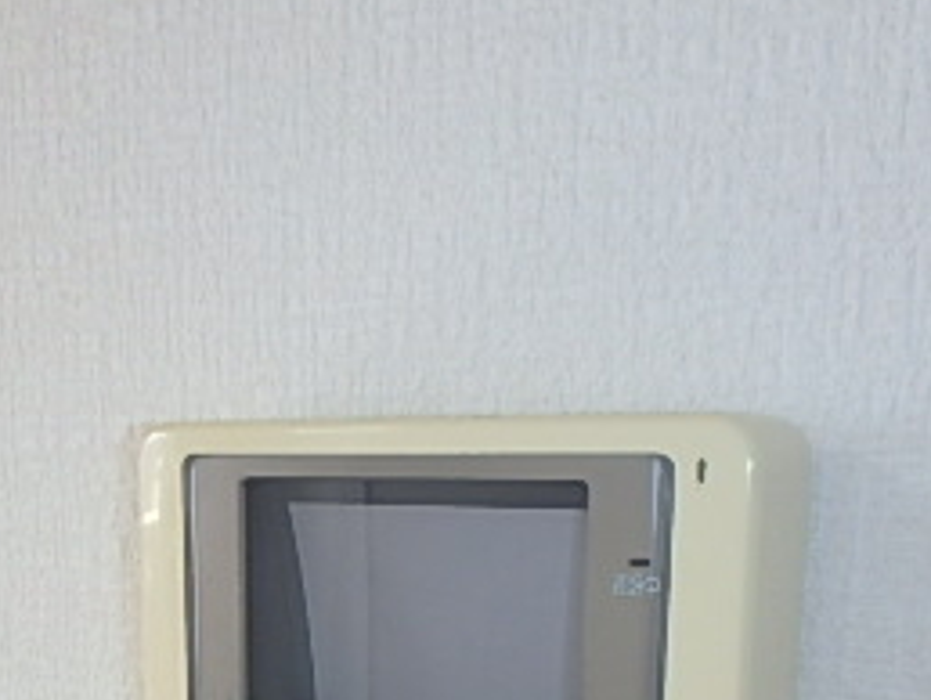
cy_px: 848
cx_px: 339
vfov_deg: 25.2
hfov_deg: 36.5
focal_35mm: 52
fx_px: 1400
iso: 200
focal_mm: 3.7
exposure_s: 1/40
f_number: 3.5
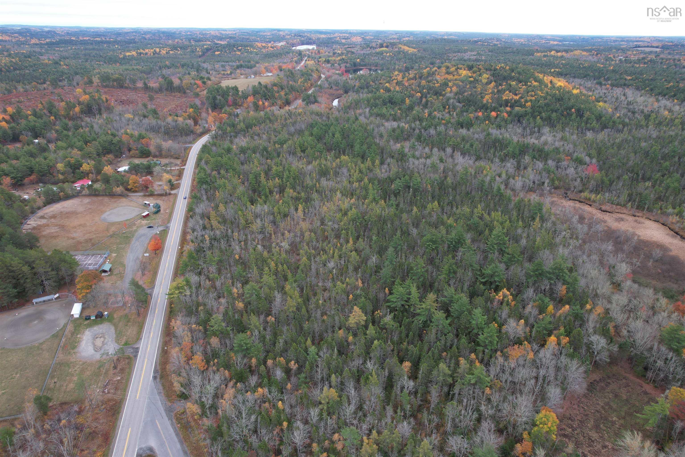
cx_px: 342
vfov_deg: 57.2
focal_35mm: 22
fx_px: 419
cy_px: 228
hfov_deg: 78.6
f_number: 2.8
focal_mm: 8.38
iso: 100
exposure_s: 1/160
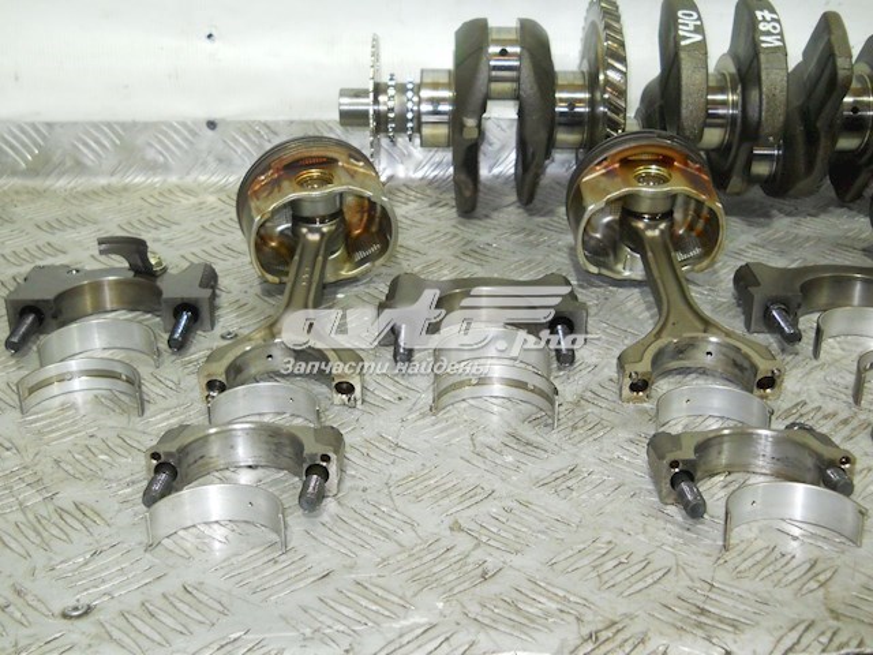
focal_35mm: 41
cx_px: 436
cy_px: 328
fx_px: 1034
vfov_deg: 35.1
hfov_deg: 45.8
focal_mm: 6.72
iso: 320
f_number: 3.1
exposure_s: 1/30
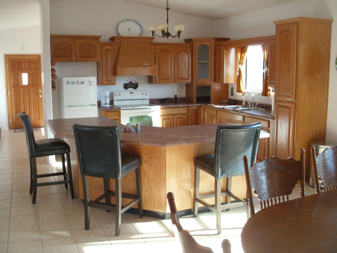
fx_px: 370
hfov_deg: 49.0
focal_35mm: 38
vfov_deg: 37.7
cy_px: 126
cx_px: 168
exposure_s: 1/60
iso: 100
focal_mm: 6.3
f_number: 2.9
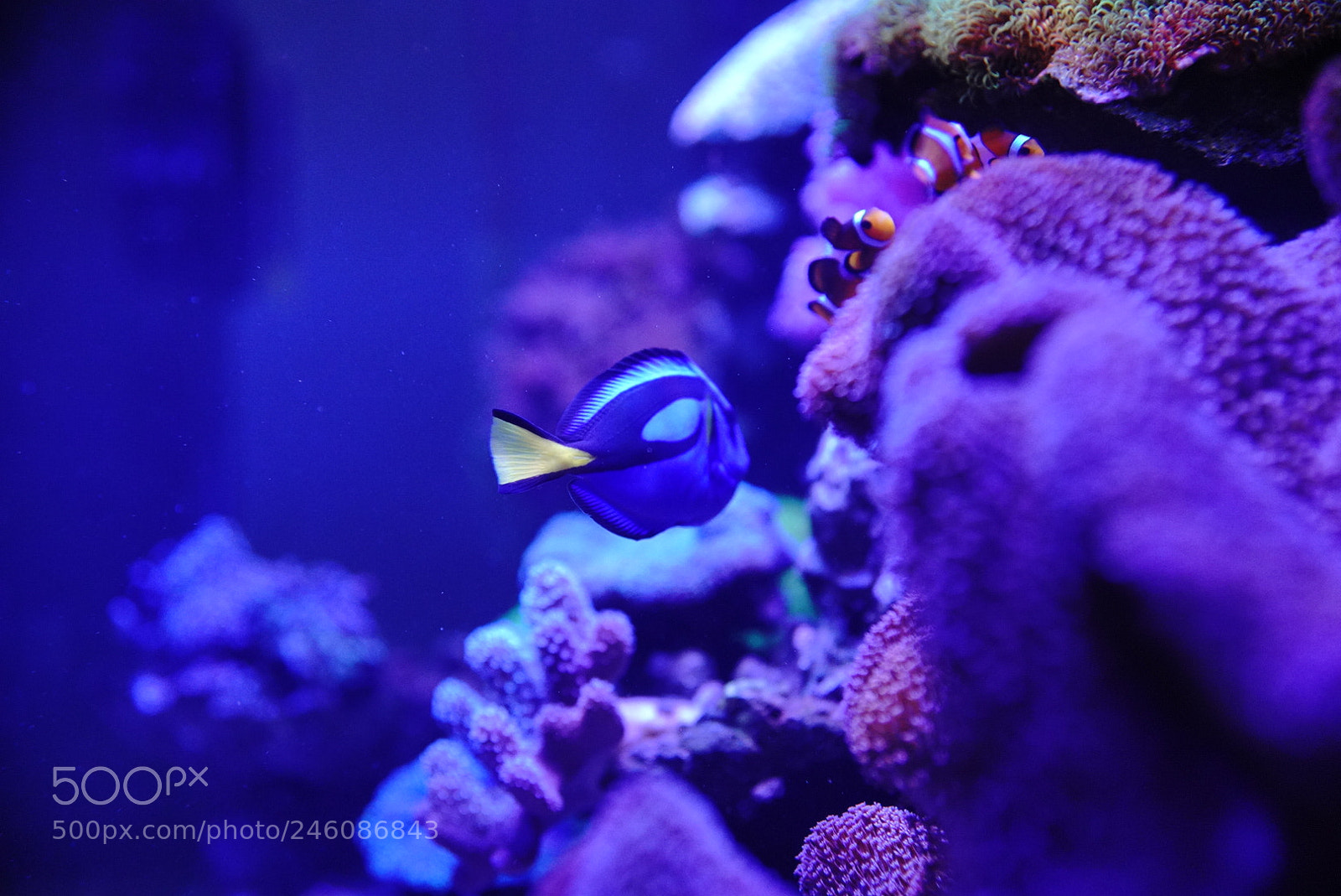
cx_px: 670
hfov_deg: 39.6
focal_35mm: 50
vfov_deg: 27.0
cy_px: 448
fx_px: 1864
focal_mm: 50
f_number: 2.8
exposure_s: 1/1000
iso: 3200
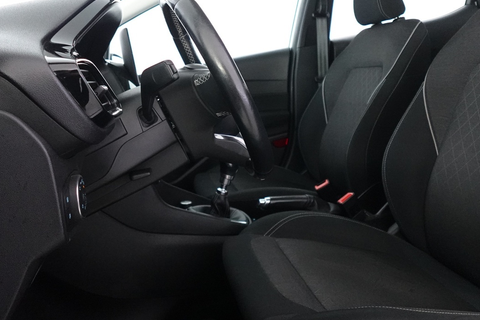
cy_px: 97
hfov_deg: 60.3
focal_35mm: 31
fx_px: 413
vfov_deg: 41.6
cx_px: 237
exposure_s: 1/80
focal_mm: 7.6
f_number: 2
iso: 2500
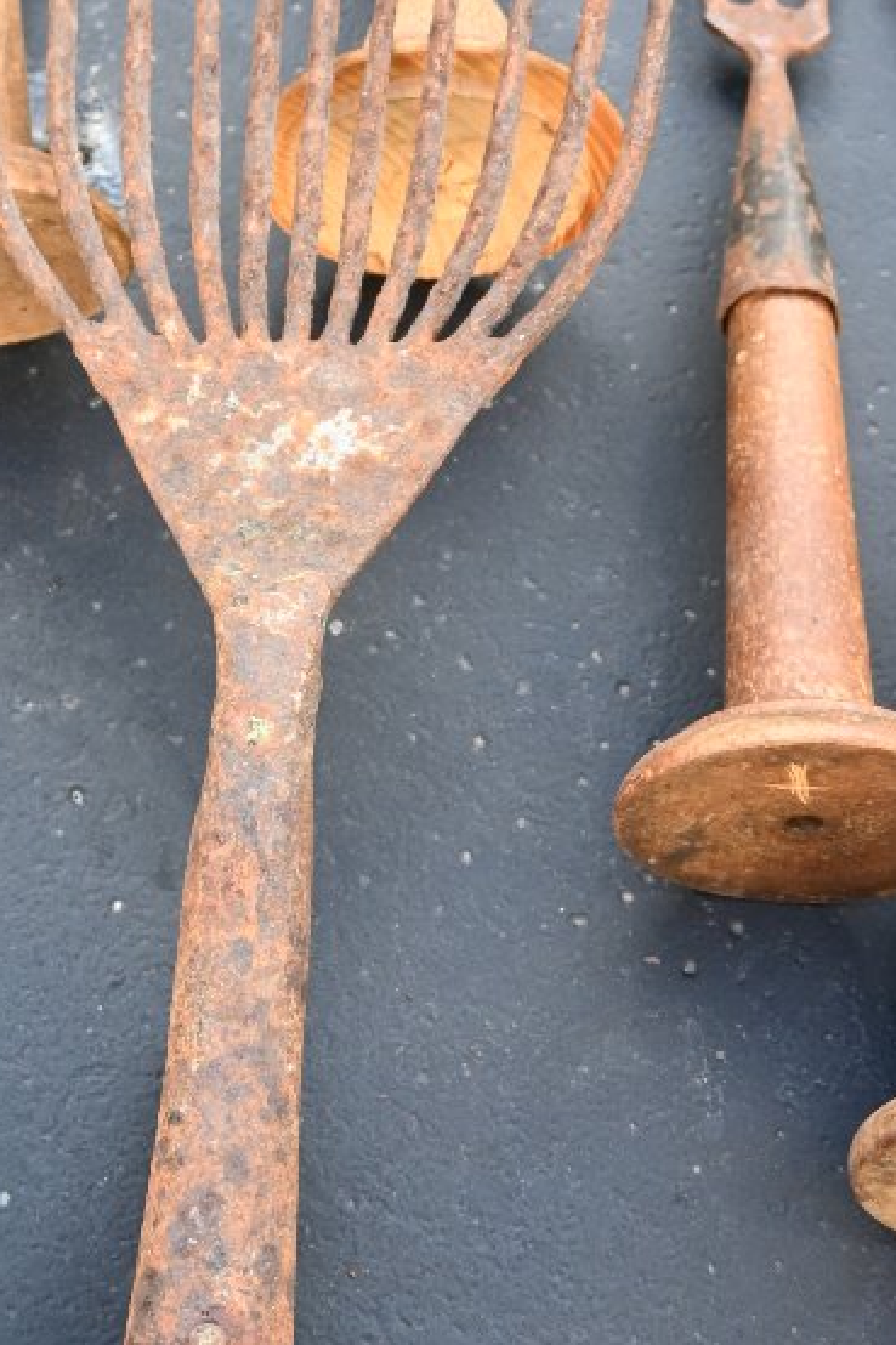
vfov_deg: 25.9
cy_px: 481
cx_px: 27
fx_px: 2914
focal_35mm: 78
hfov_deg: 17.1
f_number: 4
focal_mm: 24
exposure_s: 1/250
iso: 400
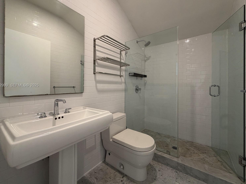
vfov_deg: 81.6
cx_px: 119
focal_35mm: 15
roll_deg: -0.4
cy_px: 86
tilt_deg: +0.2
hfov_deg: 98.1
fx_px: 107
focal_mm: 2.22
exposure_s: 1/60
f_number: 2.2
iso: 200
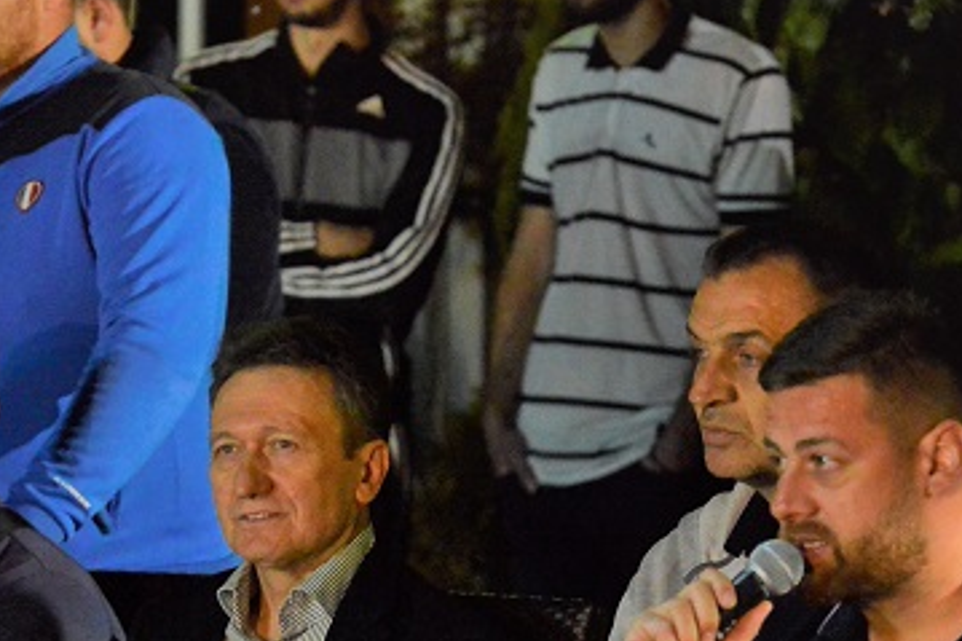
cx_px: 163
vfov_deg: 4.2
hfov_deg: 6.4
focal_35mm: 323
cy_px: 559
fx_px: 8627
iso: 6400
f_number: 7.1
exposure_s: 1/125
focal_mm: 145
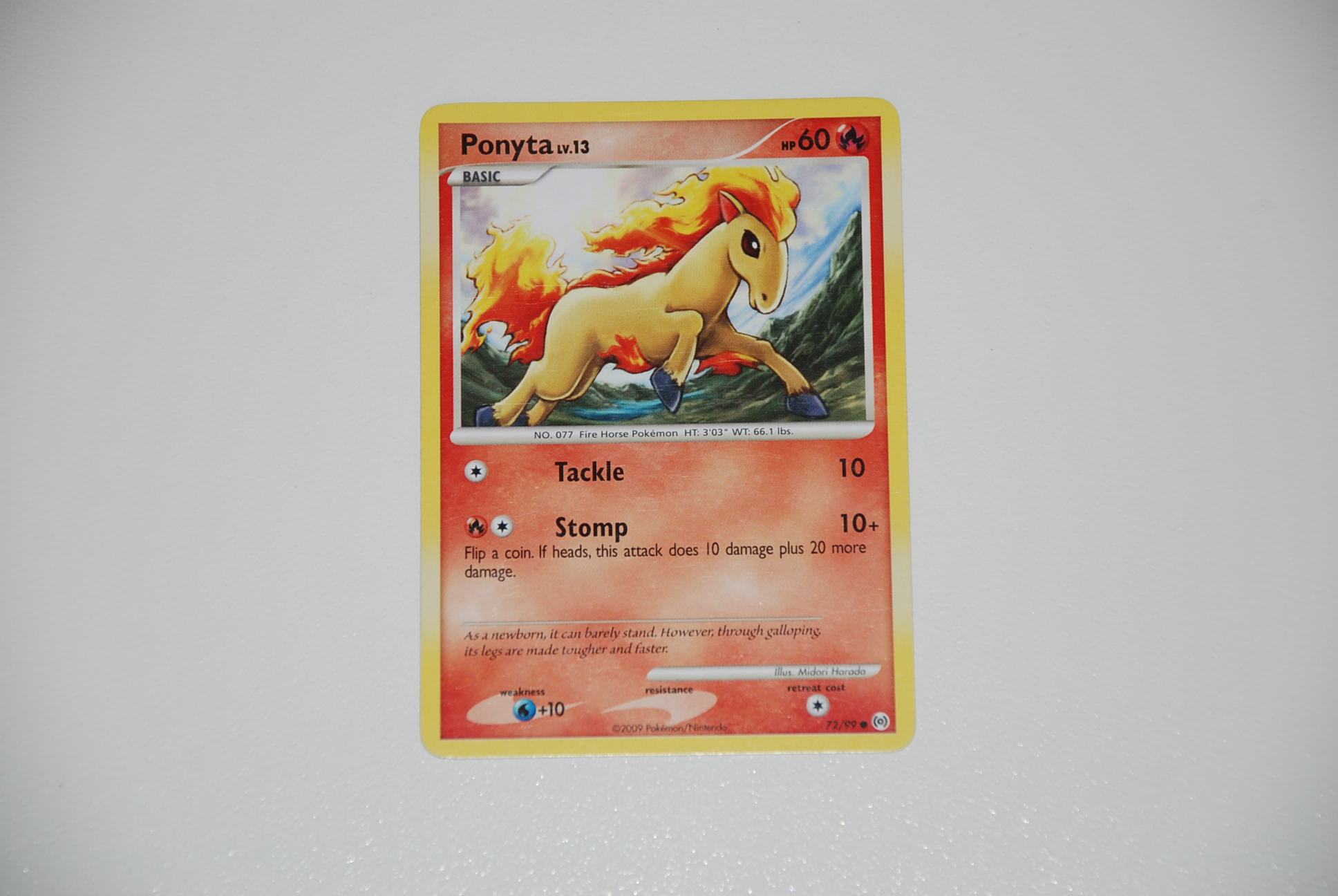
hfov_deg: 13.0
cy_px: 448
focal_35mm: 158
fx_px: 5861
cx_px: 669
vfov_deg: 8.7
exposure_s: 1/60
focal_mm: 105
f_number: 5.6
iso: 200
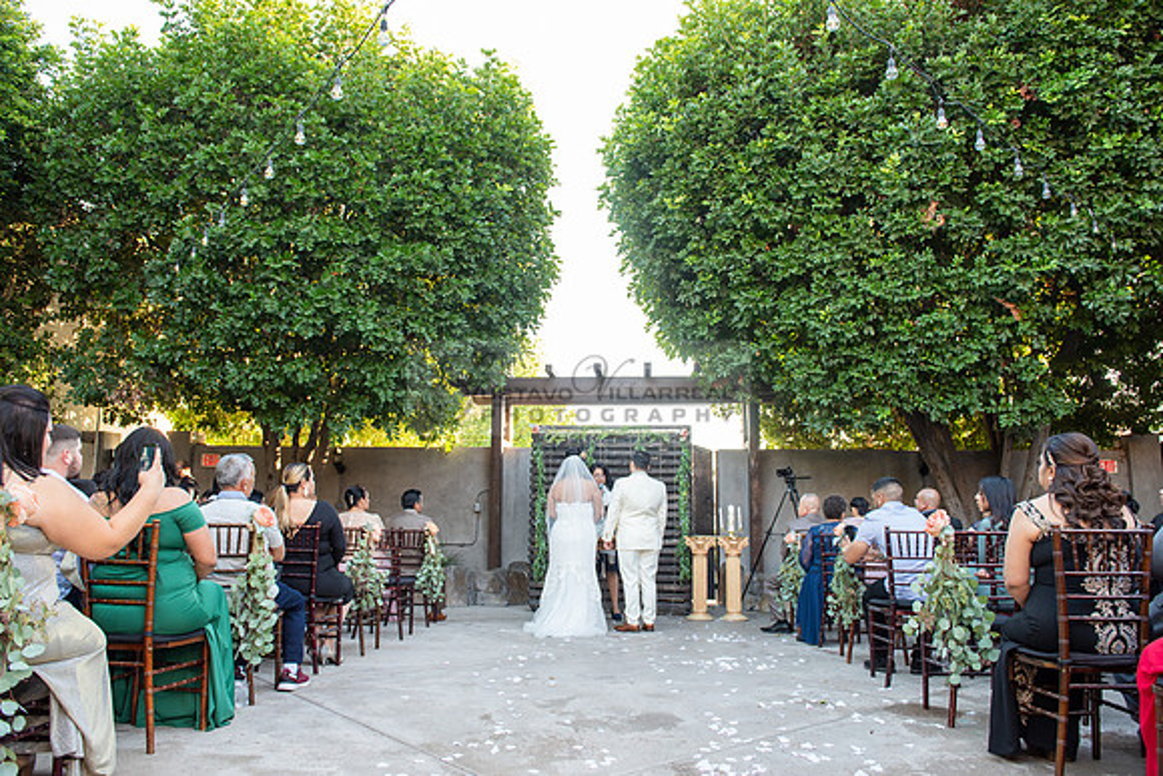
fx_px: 804
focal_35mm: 25
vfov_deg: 51.5
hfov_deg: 71.8
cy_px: 388
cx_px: 582
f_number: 4.5
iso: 500
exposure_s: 1/100
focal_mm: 24
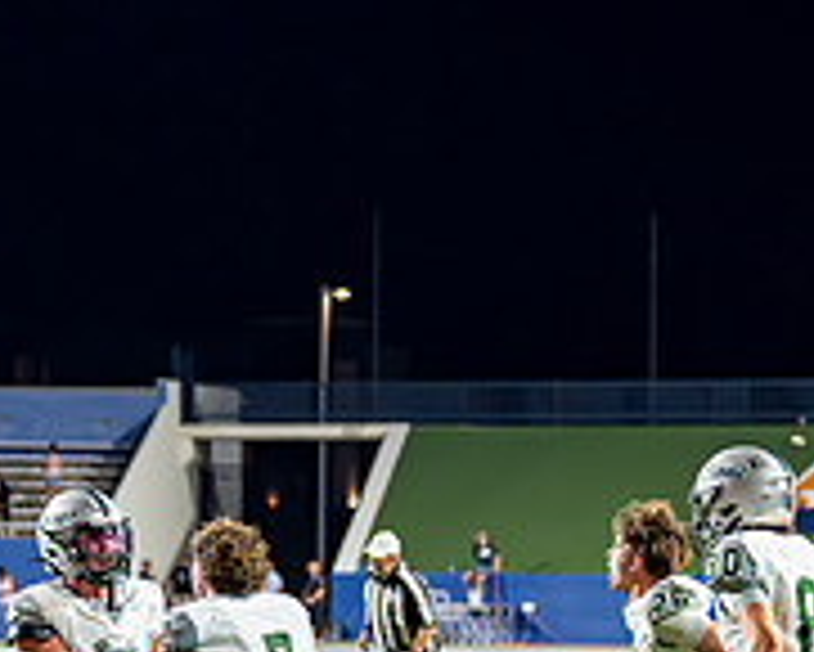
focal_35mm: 214
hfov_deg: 9.0
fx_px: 5158
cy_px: 600
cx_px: 526
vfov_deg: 7.2
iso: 3200
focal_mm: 70
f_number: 2.8
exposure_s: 1/1250
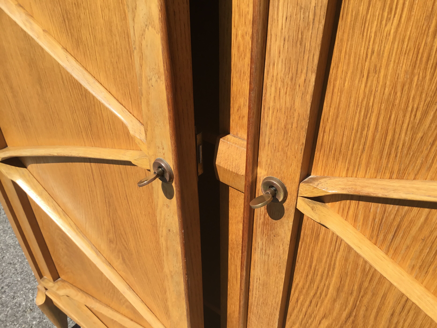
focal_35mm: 31
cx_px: 218
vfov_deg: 45.4
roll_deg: -1.4
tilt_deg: -36.8
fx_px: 391
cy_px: 164
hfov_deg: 58.4
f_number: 2.4
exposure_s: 1/994
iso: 25
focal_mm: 3.3
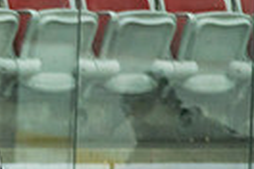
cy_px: 335
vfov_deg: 1.1
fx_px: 8868
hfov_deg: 1.6
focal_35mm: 1257
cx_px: -268
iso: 1000
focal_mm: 200
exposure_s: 1/640
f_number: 3.2
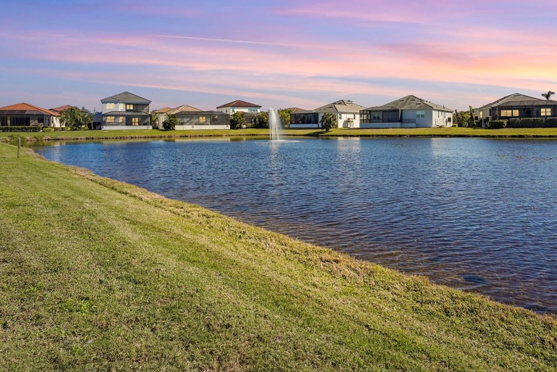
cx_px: 289
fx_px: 340
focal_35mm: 22
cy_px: 123
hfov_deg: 78.5
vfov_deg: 56.0
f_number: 9
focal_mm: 16
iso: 250
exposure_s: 1/125
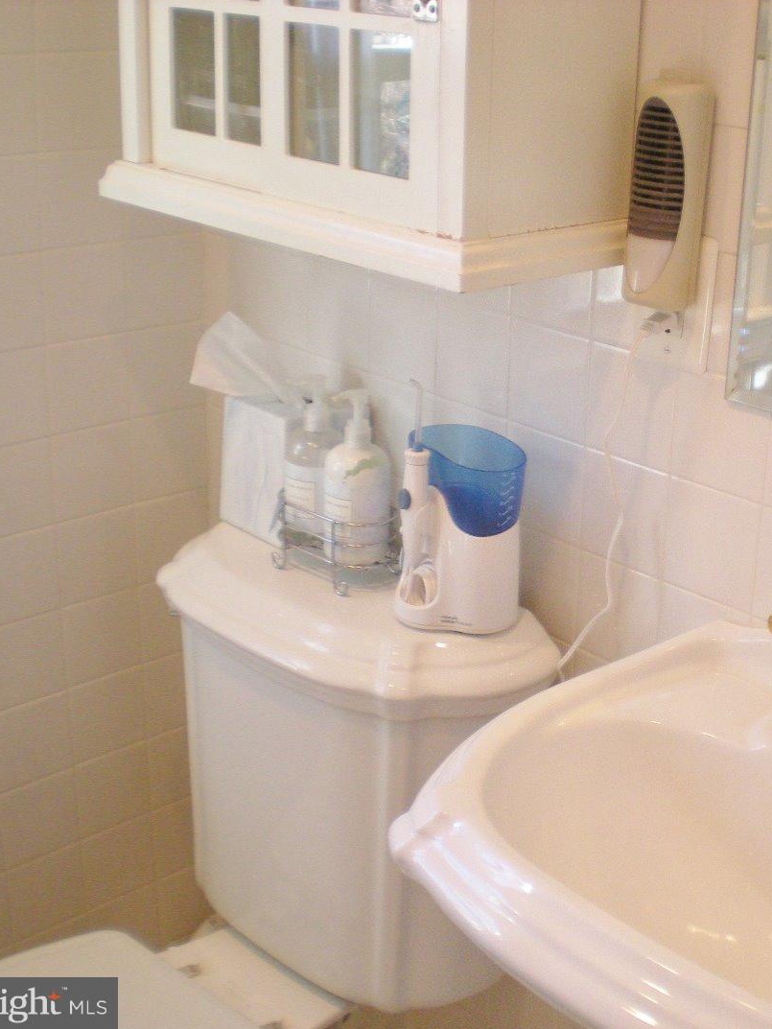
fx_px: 1516
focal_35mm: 51
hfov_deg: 27.9
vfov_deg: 37.5
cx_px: 641
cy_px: 515
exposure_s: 1/58.5
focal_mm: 6.3
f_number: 3.1
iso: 195
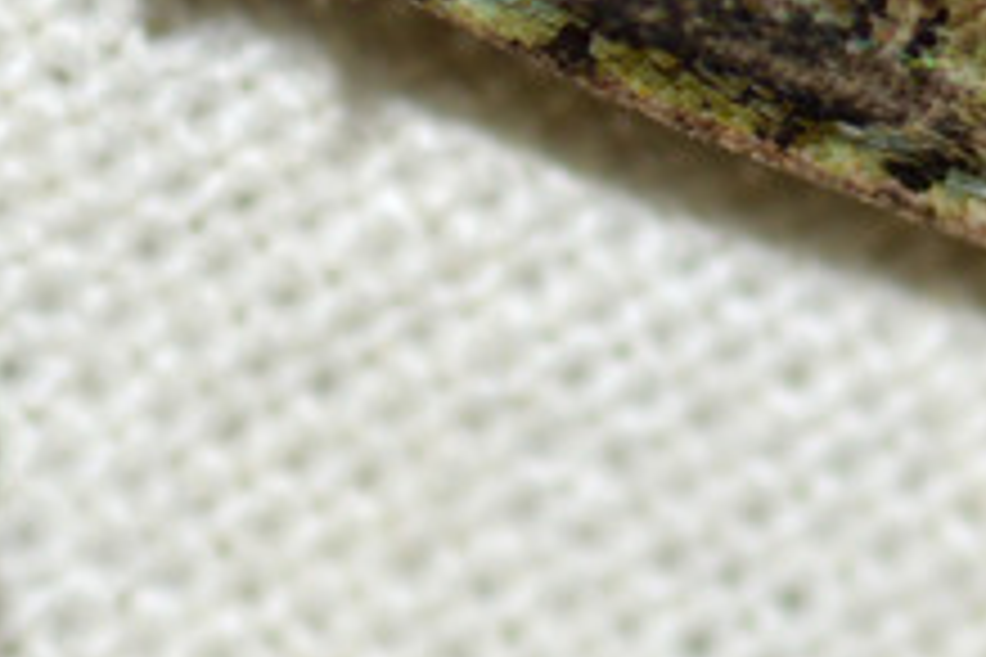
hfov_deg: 3.1
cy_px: -594
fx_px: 17993
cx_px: 997
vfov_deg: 2.1
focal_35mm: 657
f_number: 13
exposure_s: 1/200
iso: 100
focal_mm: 100
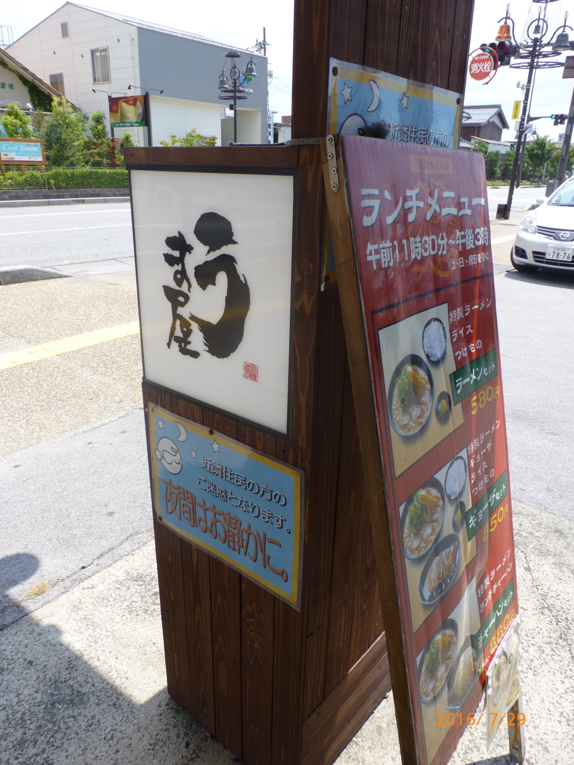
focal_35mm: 24
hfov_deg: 56.8
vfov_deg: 71.6
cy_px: 382
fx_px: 531
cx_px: 287
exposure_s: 1/500
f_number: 4
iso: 100
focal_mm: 4.3
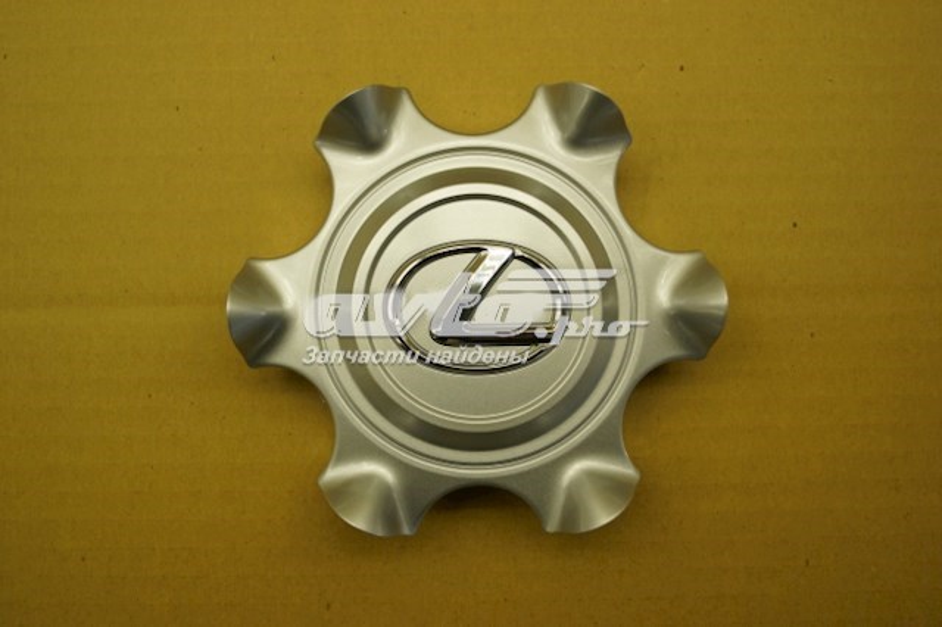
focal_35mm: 36
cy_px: 314
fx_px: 941
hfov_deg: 53.2
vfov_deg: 36.8
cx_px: 471
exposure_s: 1/80
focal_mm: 24
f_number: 4
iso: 400
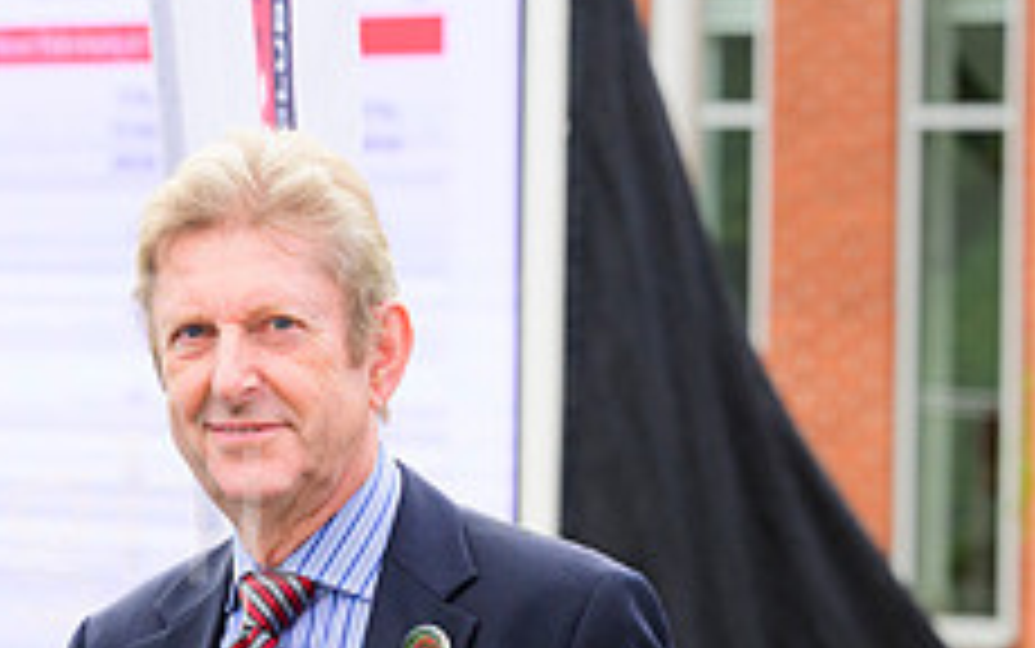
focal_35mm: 283
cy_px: 803
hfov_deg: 7.4
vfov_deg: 4.6
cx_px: 18
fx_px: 7987
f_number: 5.6
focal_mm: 110
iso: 800
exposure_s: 1/640
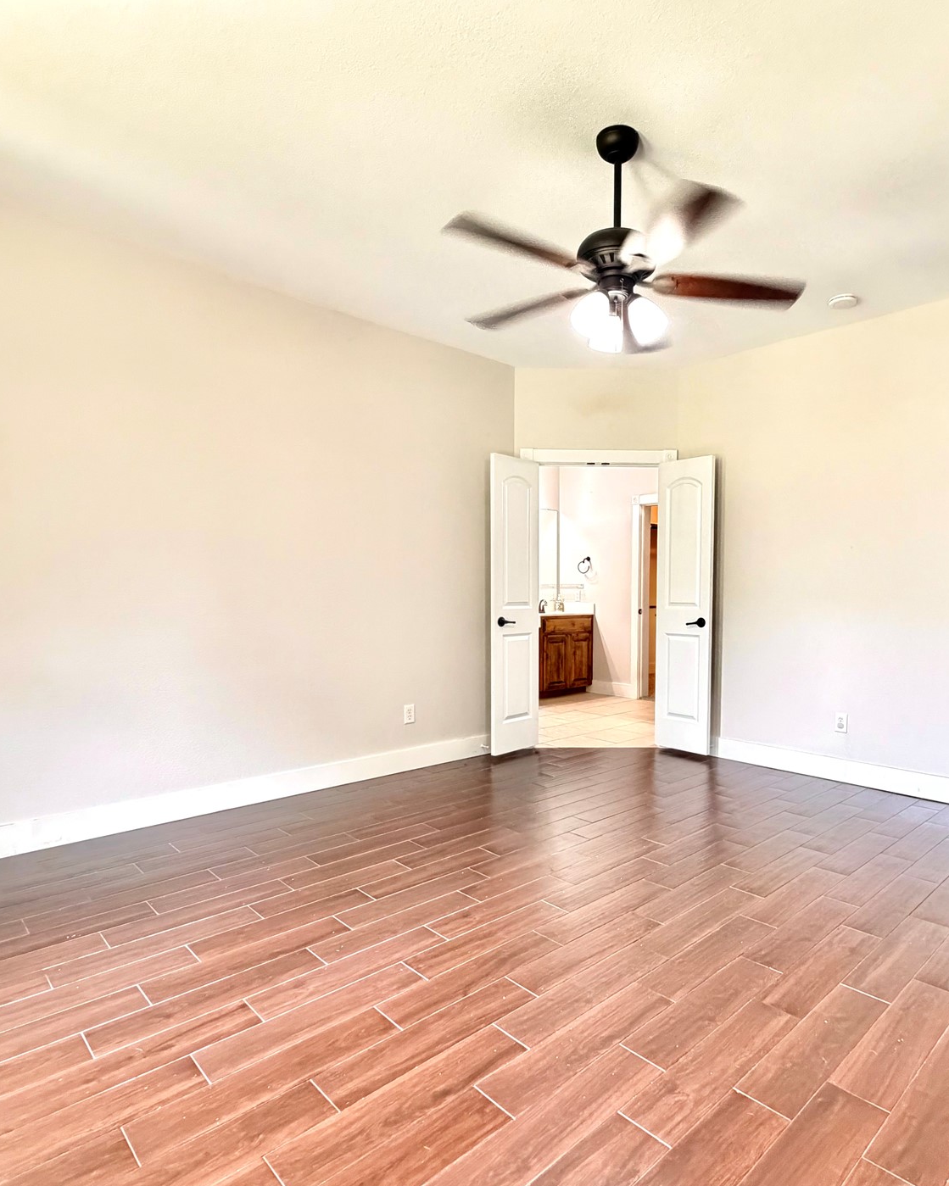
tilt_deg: -3.7
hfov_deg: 67.3
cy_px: 636
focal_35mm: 20
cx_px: 579
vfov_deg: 80.3
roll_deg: -0.3
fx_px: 702
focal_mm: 2.22
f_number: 2.2
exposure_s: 1/60
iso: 800
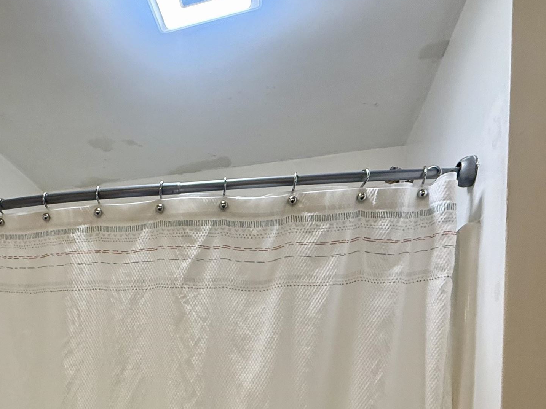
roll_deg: -2.5
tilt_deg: +1.2
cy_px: 403
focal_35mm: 30
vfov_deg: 41.2
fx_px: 473
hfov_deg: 57.1
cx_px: 139
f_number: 2.2
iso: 200
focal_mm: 2.22
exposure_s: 1/120
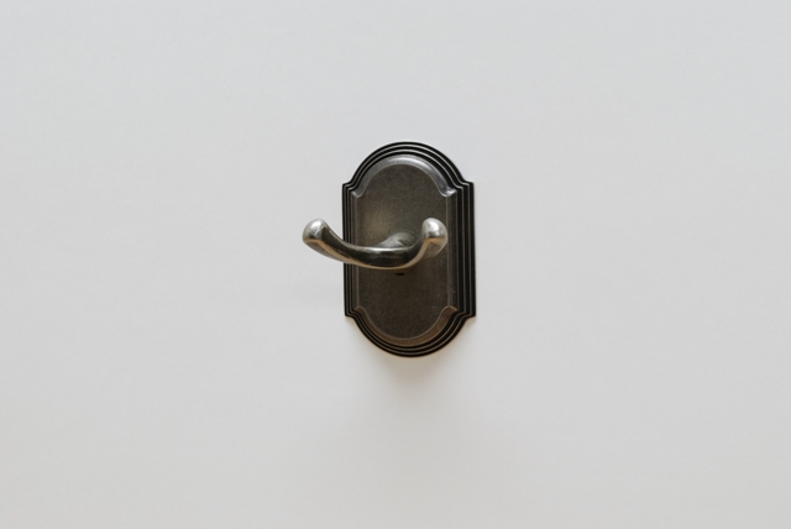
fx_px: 1814
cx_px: 396
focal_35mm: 82
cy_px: 264
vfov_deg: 16.6
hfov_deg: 24.6
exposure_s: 1.6
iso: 100
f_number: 18
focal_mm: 55
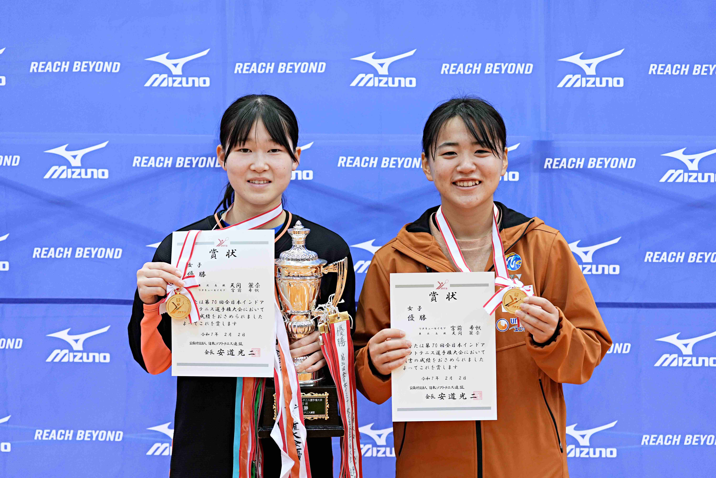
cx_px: 358
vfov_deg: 19.5
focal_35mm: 70
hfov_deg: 28.8
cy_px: 239
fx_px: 1392
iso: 800
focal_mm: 70
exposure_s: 1/200
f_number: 2.8
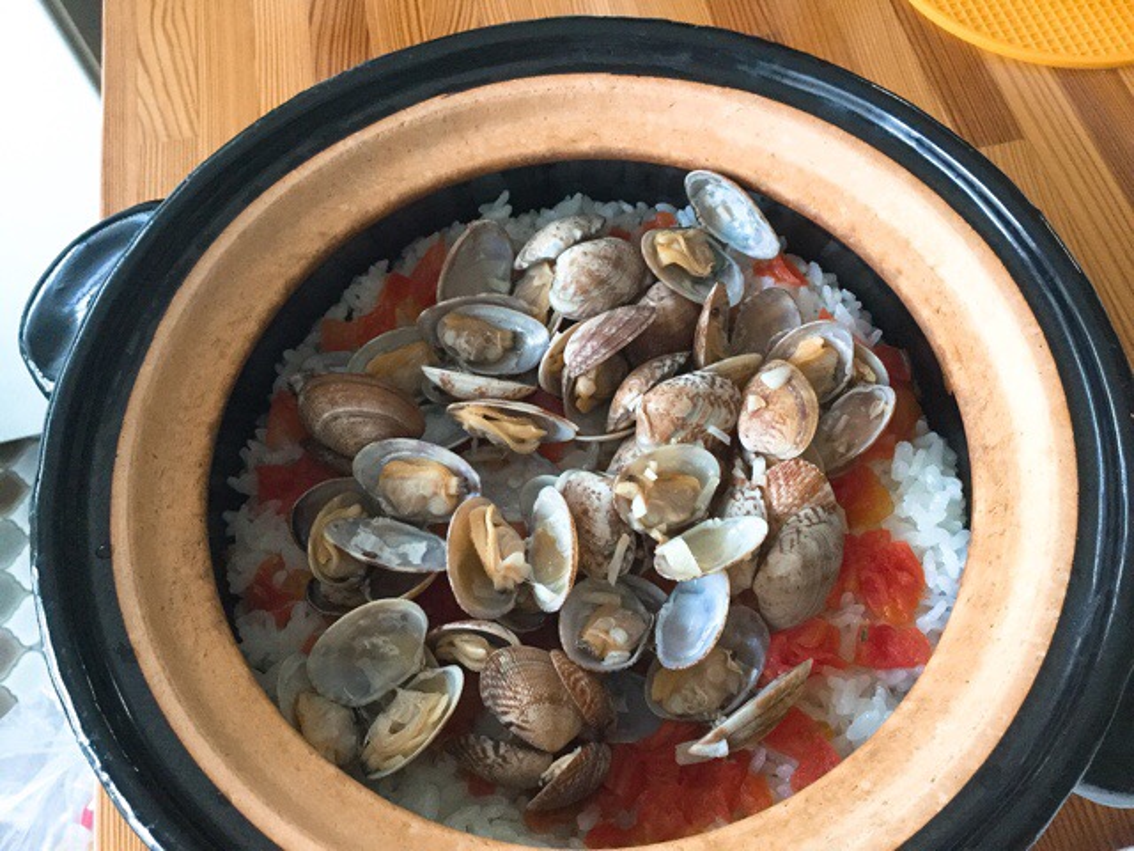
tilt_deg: -64.4
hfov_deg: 58.4
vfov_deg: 45.4
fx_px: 1016
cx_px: 567
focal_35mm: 31
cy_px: 426
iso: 160
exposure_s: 1/30
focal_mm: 3.3
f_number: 2.4
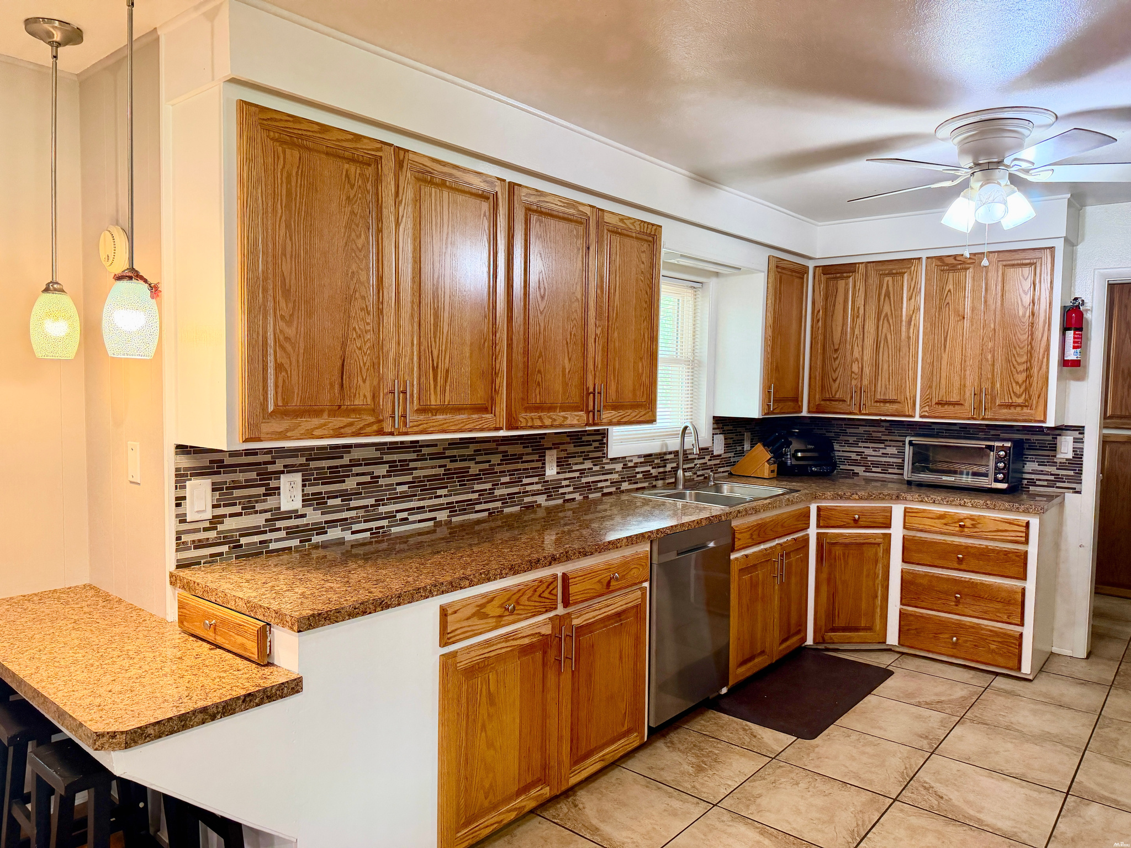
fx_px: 784
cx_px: 566
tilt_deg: -3.6
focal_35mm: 24
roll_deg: -0.9
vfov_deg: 56.8
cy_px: 424
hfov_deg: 71.6
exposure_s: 1/60
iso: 250
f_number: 1.78
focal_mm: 6.76
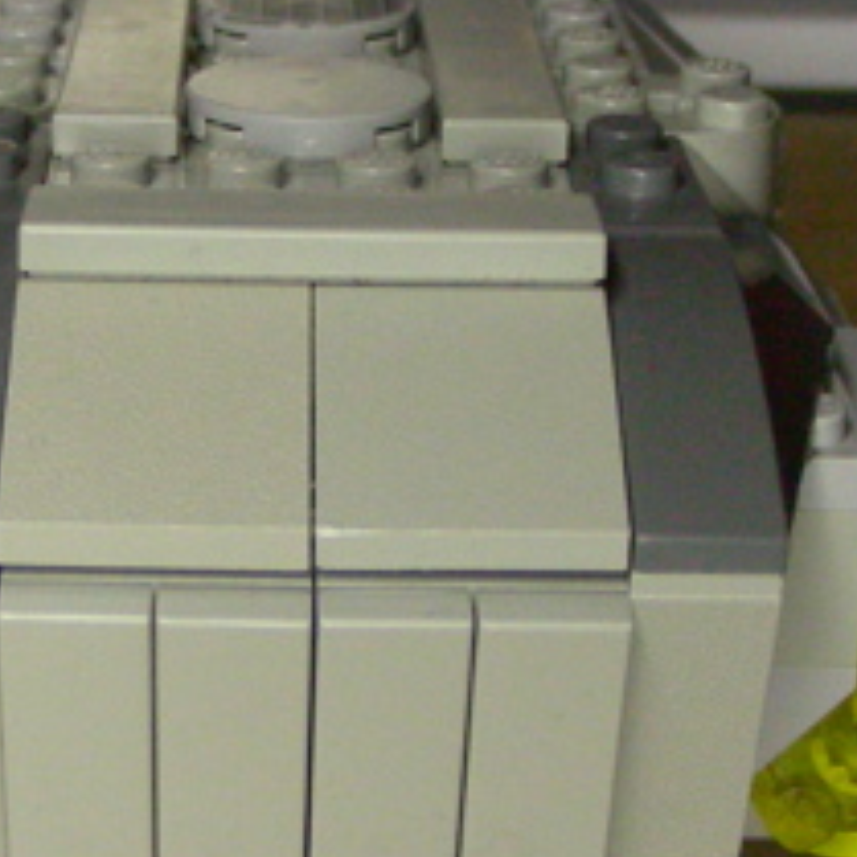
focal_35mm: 103
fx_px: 2885
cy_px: 418
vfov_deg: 16.9
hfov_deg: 16.9
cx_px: 336
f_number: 3.5
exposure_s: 1/110
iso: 400
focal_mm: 6.3
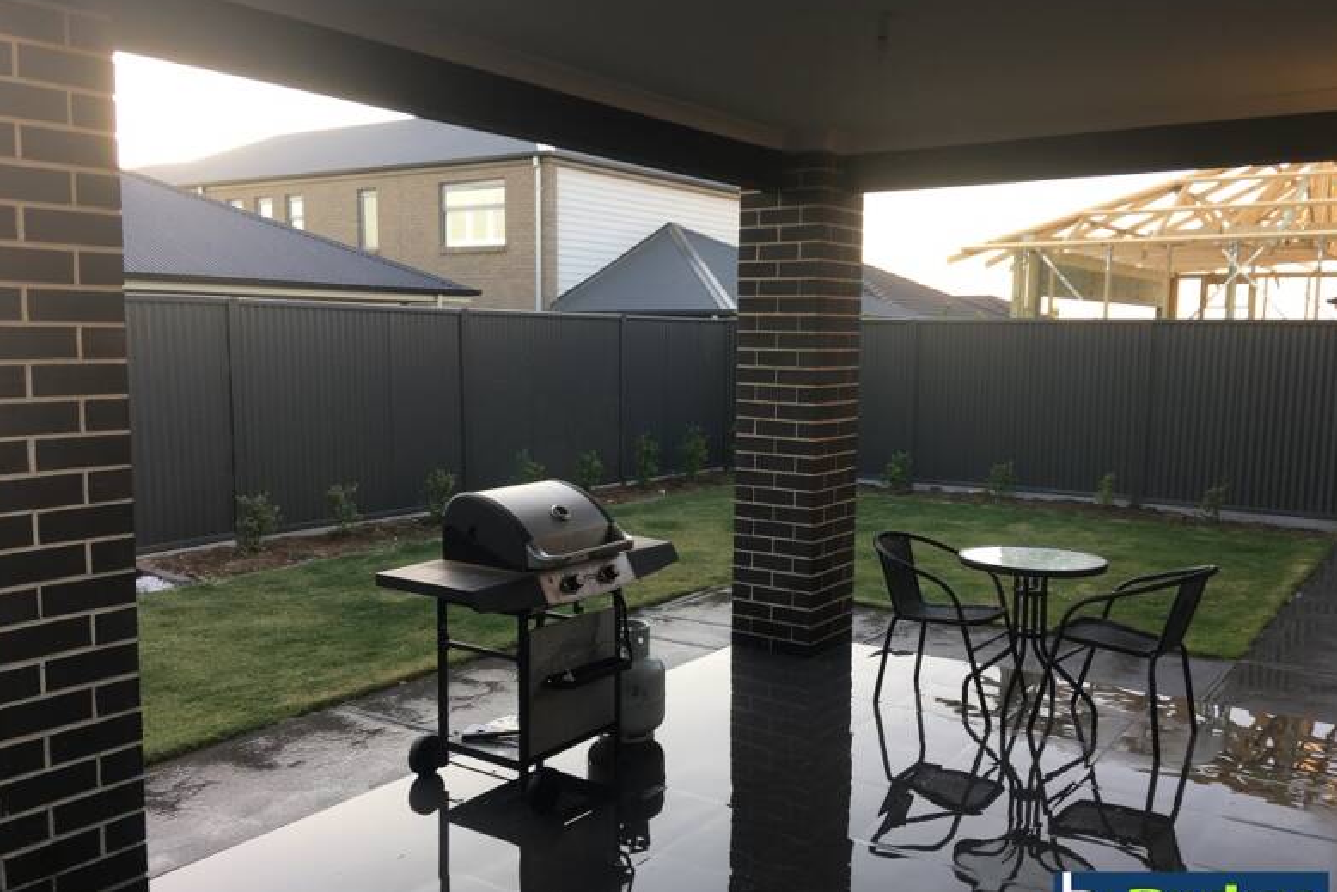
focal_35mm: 31
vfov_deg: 42.3
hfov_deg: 60.3
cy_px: 469
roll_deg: -0.4
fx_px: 1151
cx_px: 672
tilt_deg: -6.2
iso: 32
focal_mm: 4.15
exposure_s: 1/100
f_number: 2.2
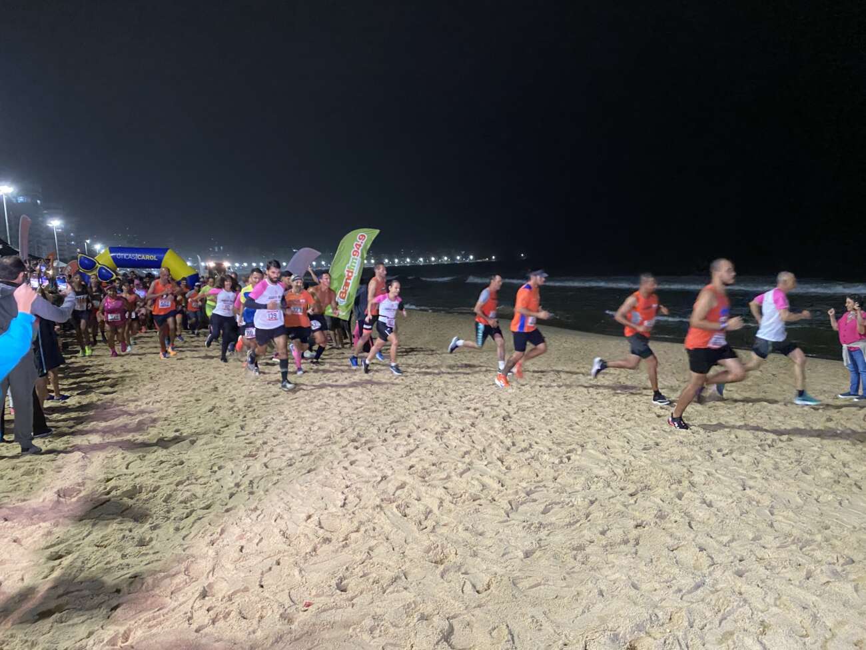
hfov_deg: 67.3
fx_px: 650
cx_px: 433
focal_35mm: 26
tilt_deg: -5.3
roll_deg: +2.7
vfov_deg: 53.1
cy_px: 325
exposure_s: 1/40
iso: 500
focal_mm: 4.25
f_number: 1.8
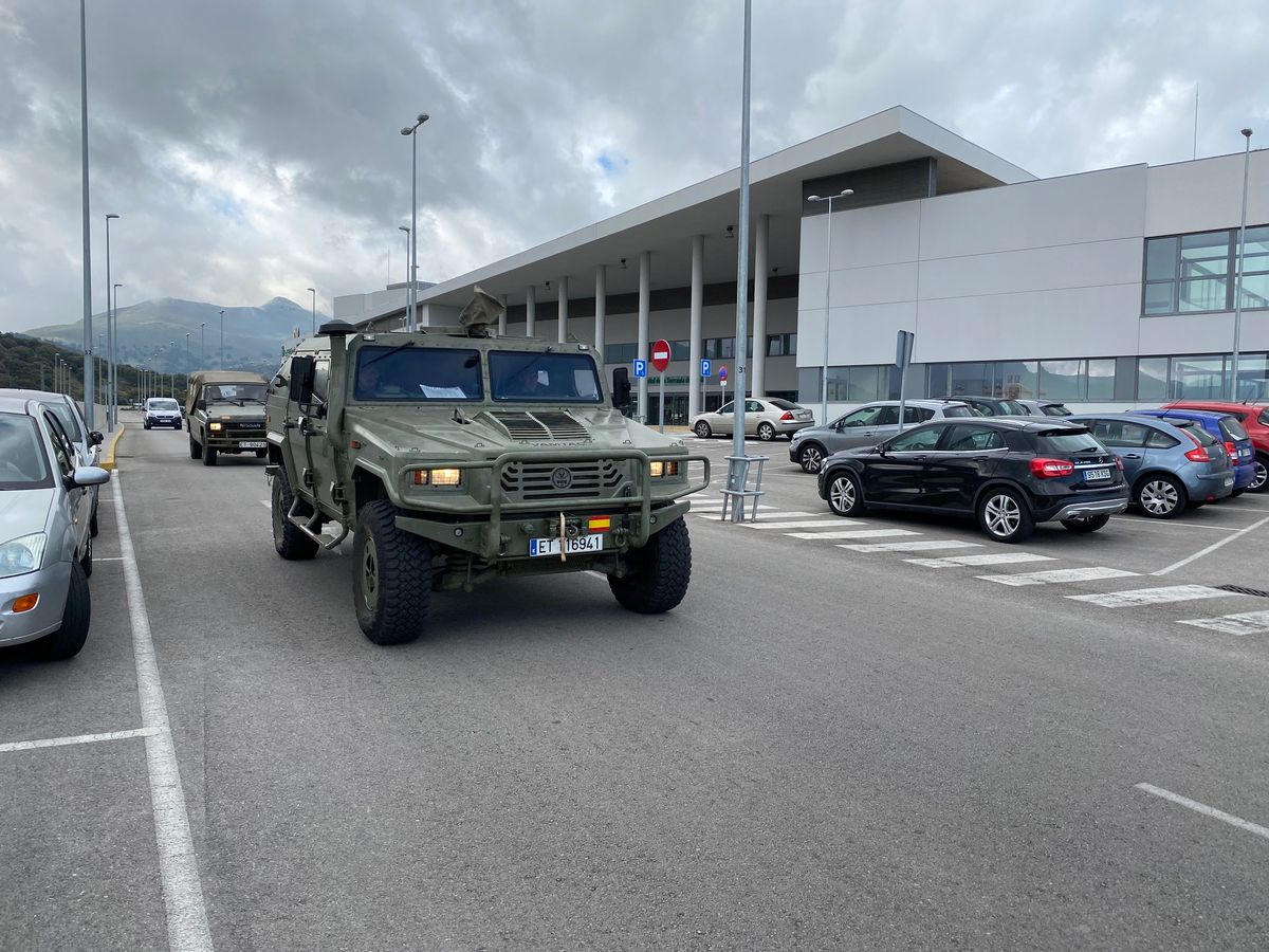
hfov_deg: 67.3
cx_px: 634
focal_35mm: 26
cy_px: 476
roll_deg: -1.4
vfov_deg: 53.1
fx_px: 953
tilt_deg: -1.7
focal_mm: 4.25
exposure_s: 1/2070
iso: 32
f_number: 1.8
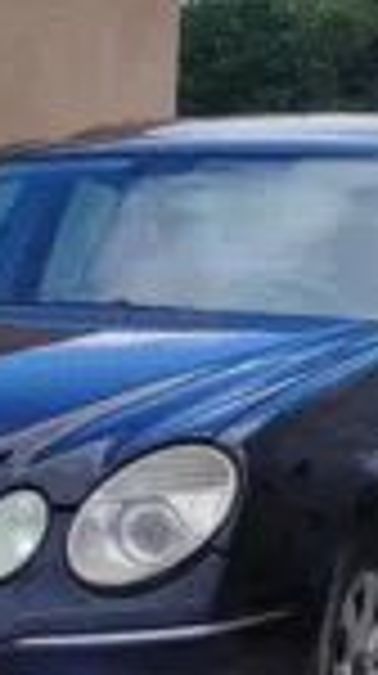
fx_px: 2449
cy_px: 279
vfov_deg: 15.7
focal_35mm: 137
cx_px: -68
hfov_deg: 8.7
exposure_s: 1/714
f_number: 1.75
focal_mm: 5.25
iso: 100
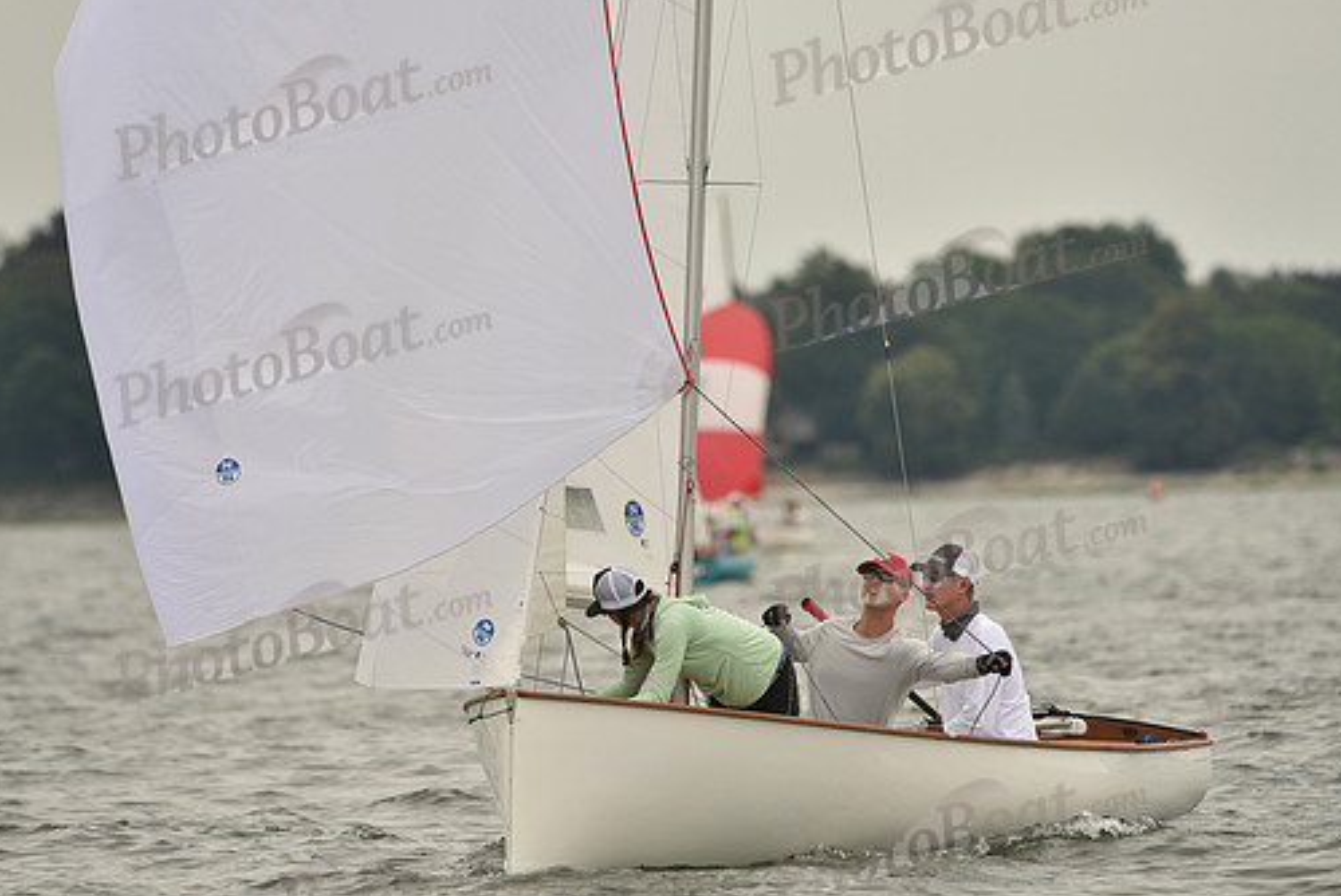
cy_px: 460
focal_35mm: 464
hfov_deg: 4.4
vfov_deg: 3.0
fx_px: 17293
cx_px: 633
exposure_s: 1/1600
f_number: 5.6
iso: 320
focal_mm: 400
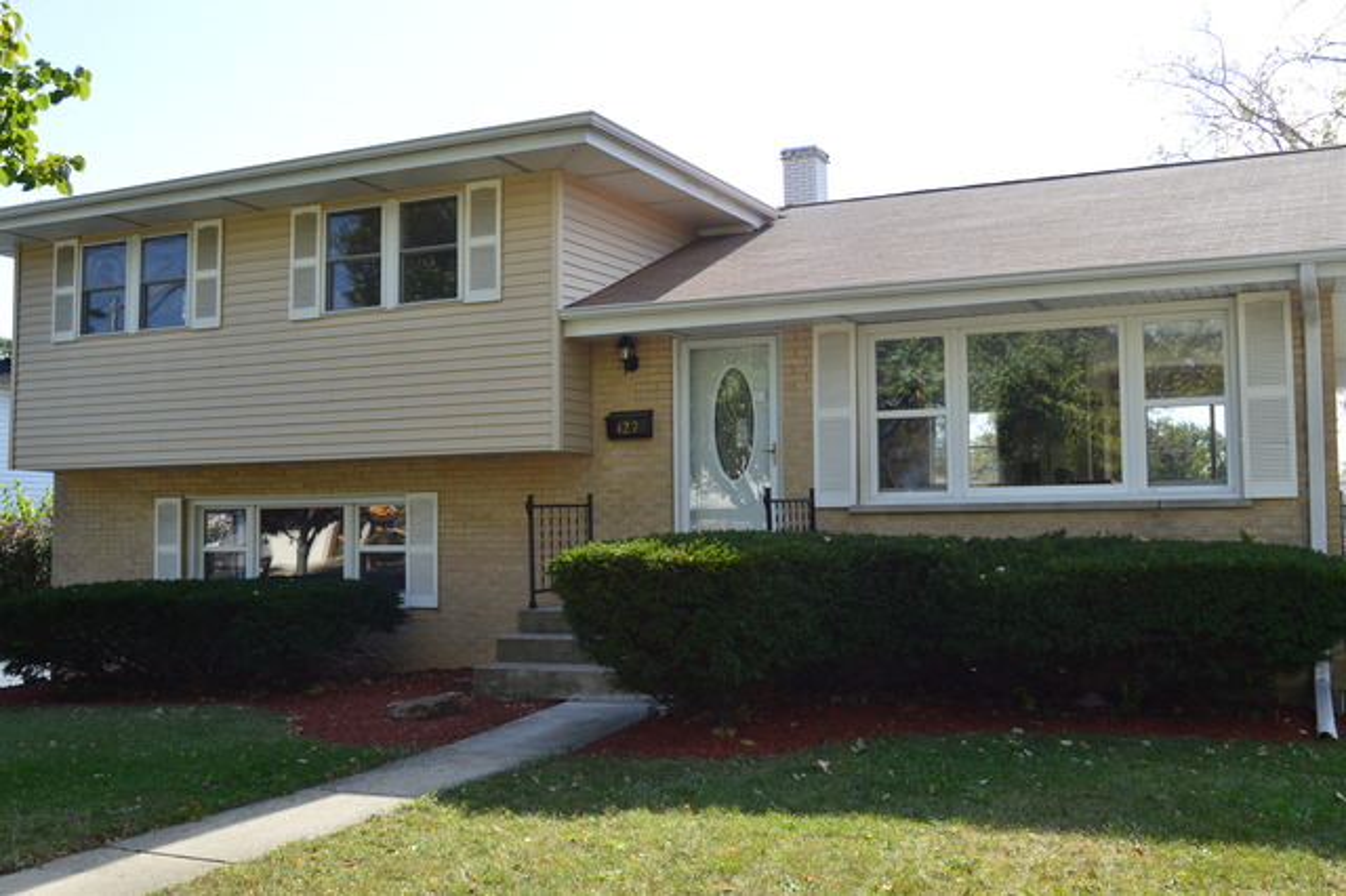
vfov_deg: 36.8
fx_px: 1345
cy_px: 448
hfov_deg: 53.2
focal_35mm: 36
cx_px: 673
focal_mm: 24
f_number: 10
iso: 400
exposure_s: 1/320
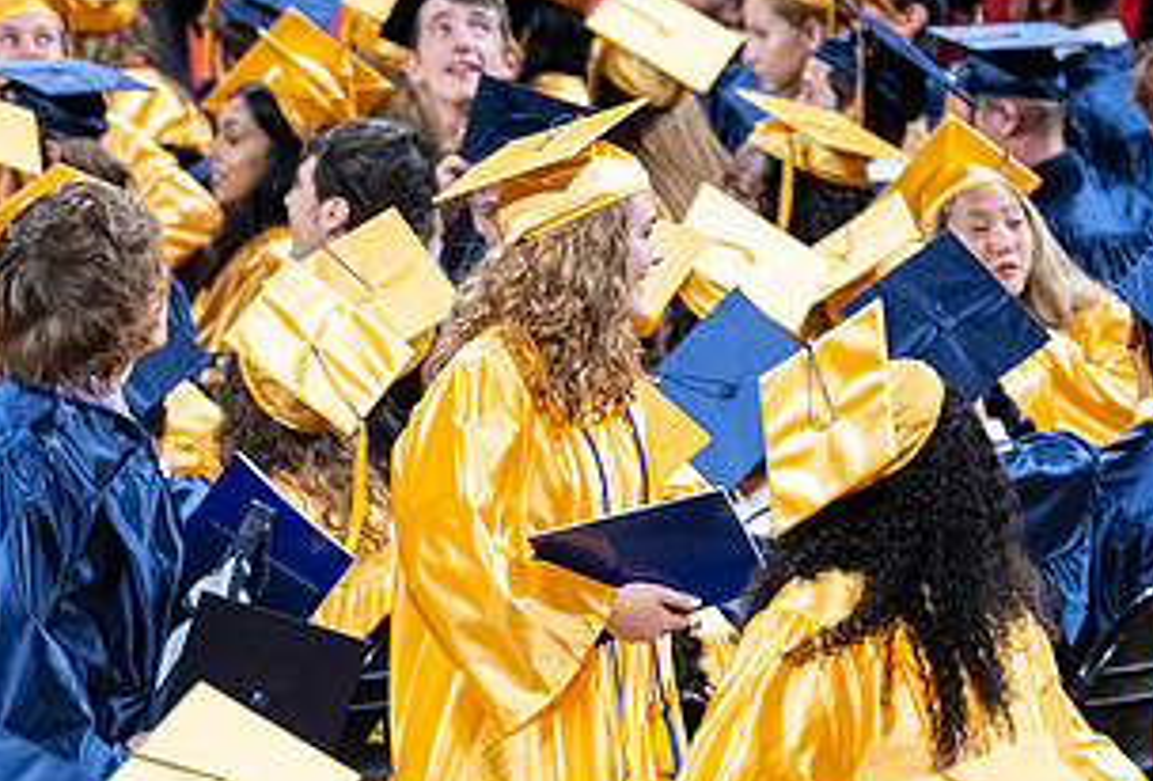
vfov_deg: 2.4
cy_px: 391
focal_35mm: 569
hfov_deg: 3.6
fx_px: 18315
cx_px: 621
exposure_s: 1/200
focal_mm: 200
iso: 2000
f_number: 4
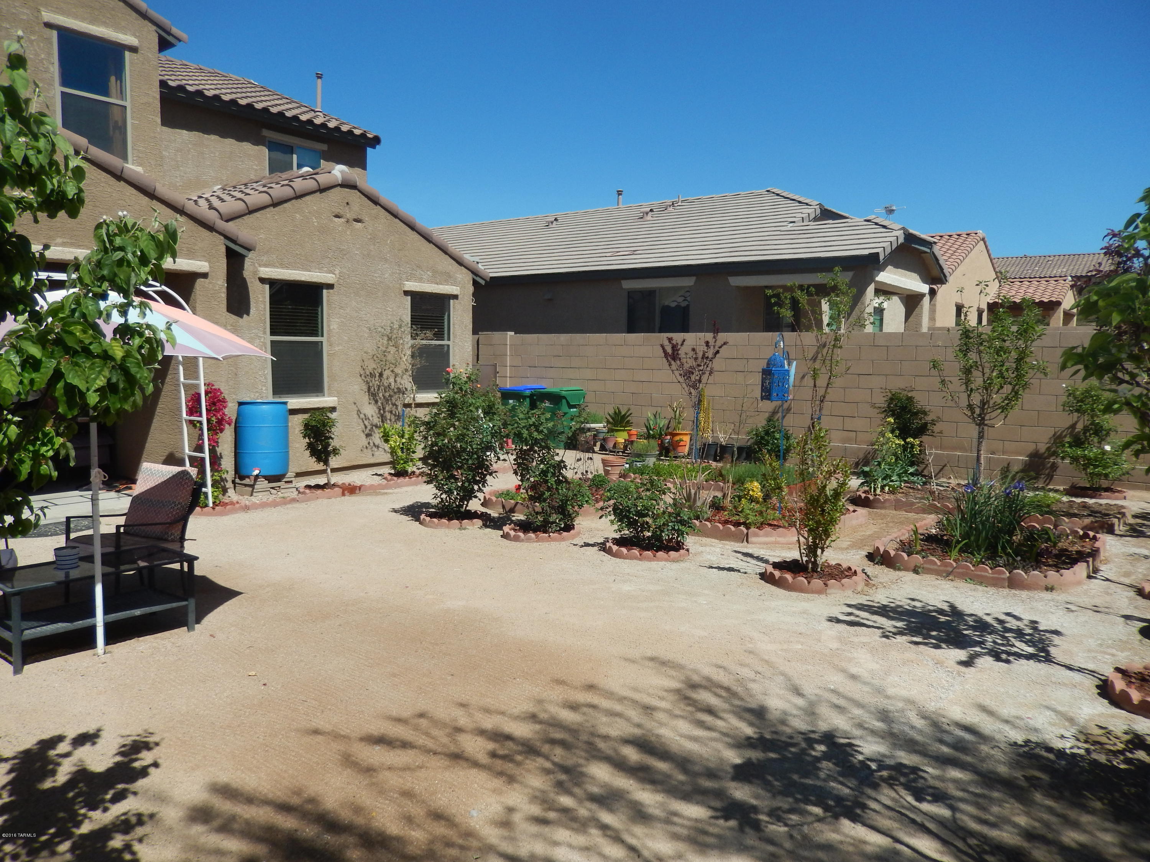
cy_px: 431
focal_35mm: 25
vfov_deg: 54.9
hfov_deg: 69.4
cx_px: 575
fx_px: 831
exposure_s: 1/500
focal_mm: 4.5
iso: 125
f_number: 6.8
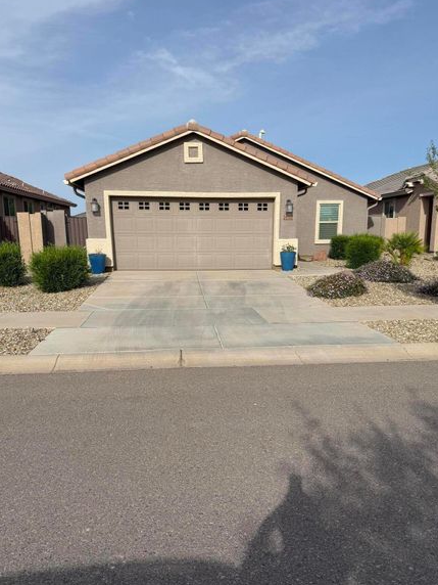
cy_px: 332
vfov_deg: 63.2
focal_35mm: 28
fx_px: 472
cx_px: 238
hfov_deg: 49.7
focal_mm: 6.76
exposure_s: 1/6711
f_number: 1.78
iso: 80
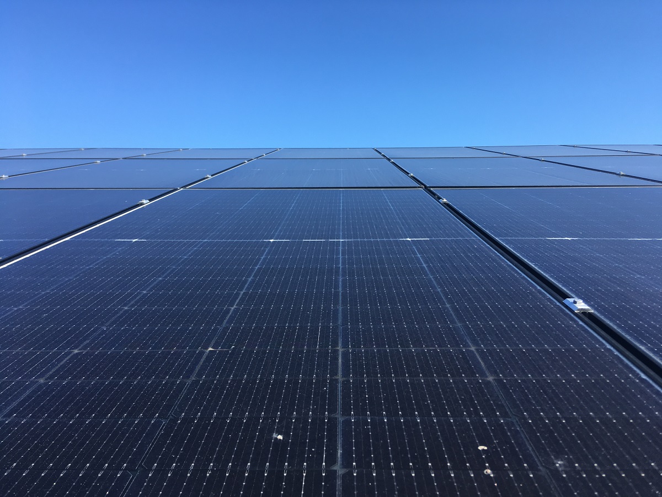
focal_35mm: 29
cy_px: 248
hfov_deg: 61.7
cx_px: 331
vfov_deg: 48.2
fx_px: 555
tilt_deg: +0.4
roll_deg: +0.6
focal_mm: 4.15
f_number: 2.2
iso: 25
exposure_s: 1/746
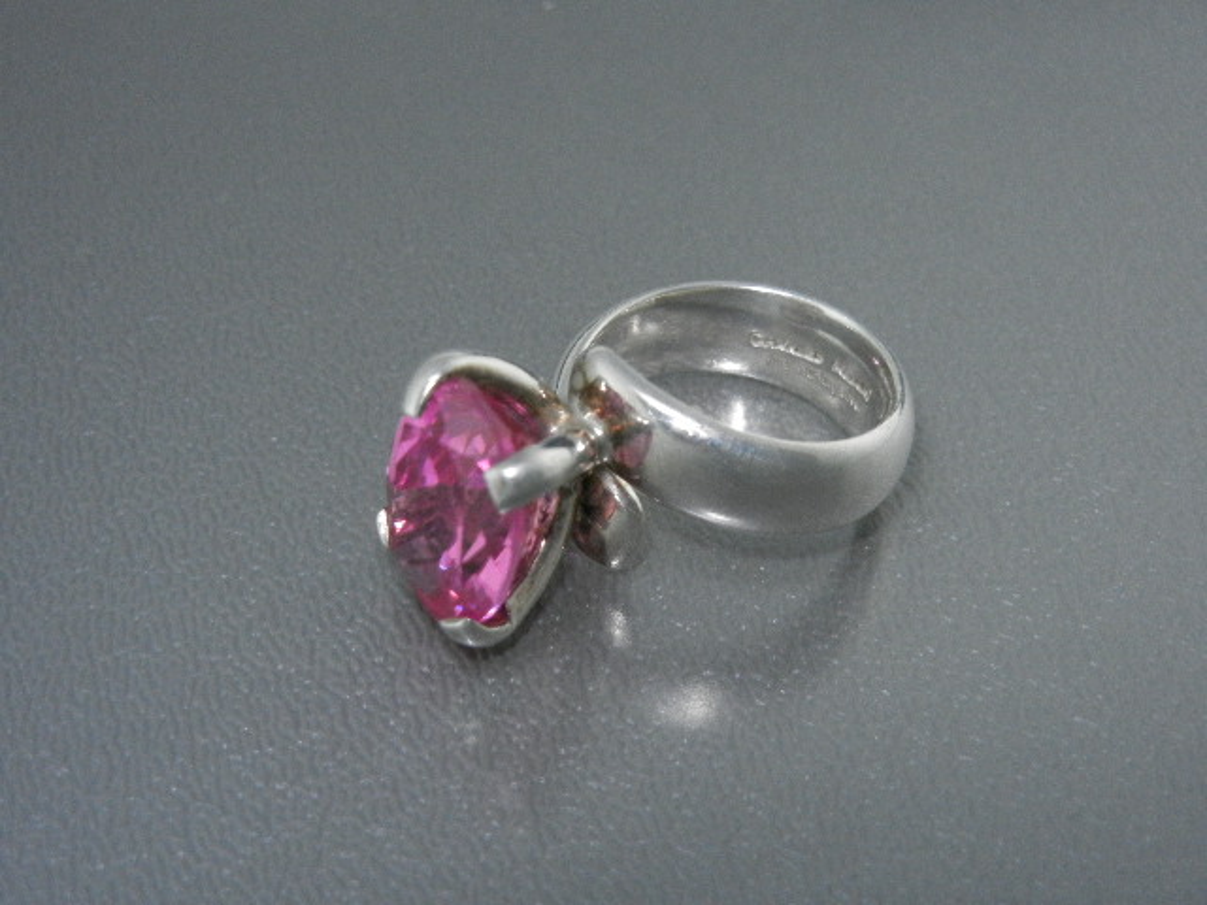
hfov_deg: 32.7
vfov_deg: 24.8
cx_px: 604
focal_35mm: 59
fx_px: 2057
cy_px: 452
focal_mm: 10.6
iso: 800
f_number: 8
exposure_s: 1/30
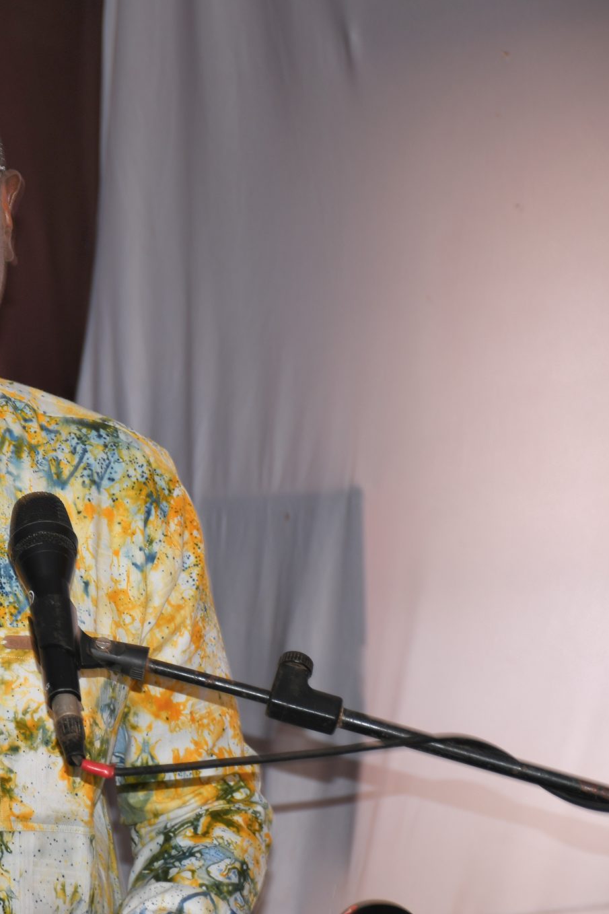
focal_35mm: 181
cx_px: -22
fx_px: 4594
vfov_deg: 11.4
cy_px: 458
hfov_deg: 7.5
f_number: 5.3
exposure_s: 1/60.2
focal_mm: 80
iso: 100
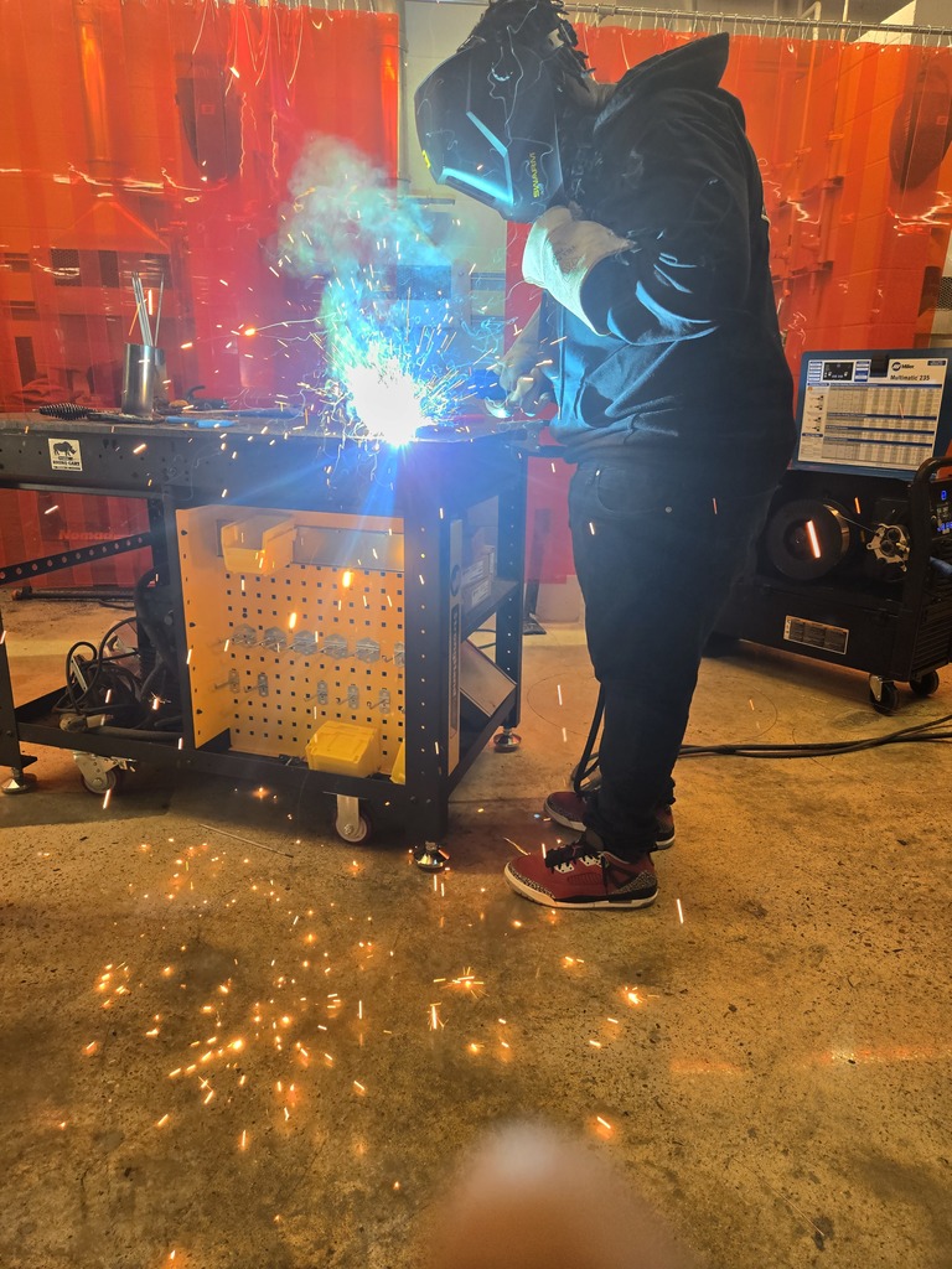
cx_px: 476
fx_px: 843
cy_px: 634
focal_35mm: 23
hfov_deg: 58.9
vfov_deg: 73.9
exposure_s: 1/120
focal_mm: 5.4
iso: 64
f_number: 1.8
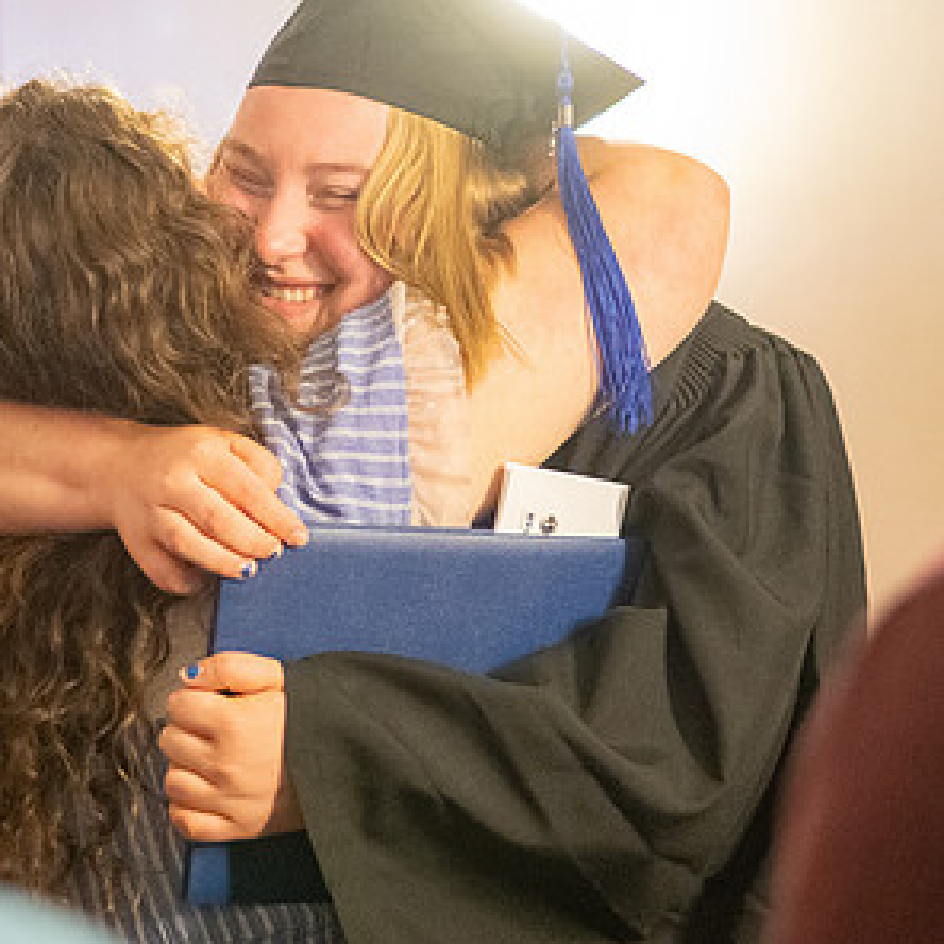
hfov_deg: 14.6
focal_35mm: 119
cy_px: 438
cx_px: 376
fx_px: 3672
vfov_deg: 14.6
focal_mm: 50
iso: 4000
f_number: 1.8
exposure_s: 1/250
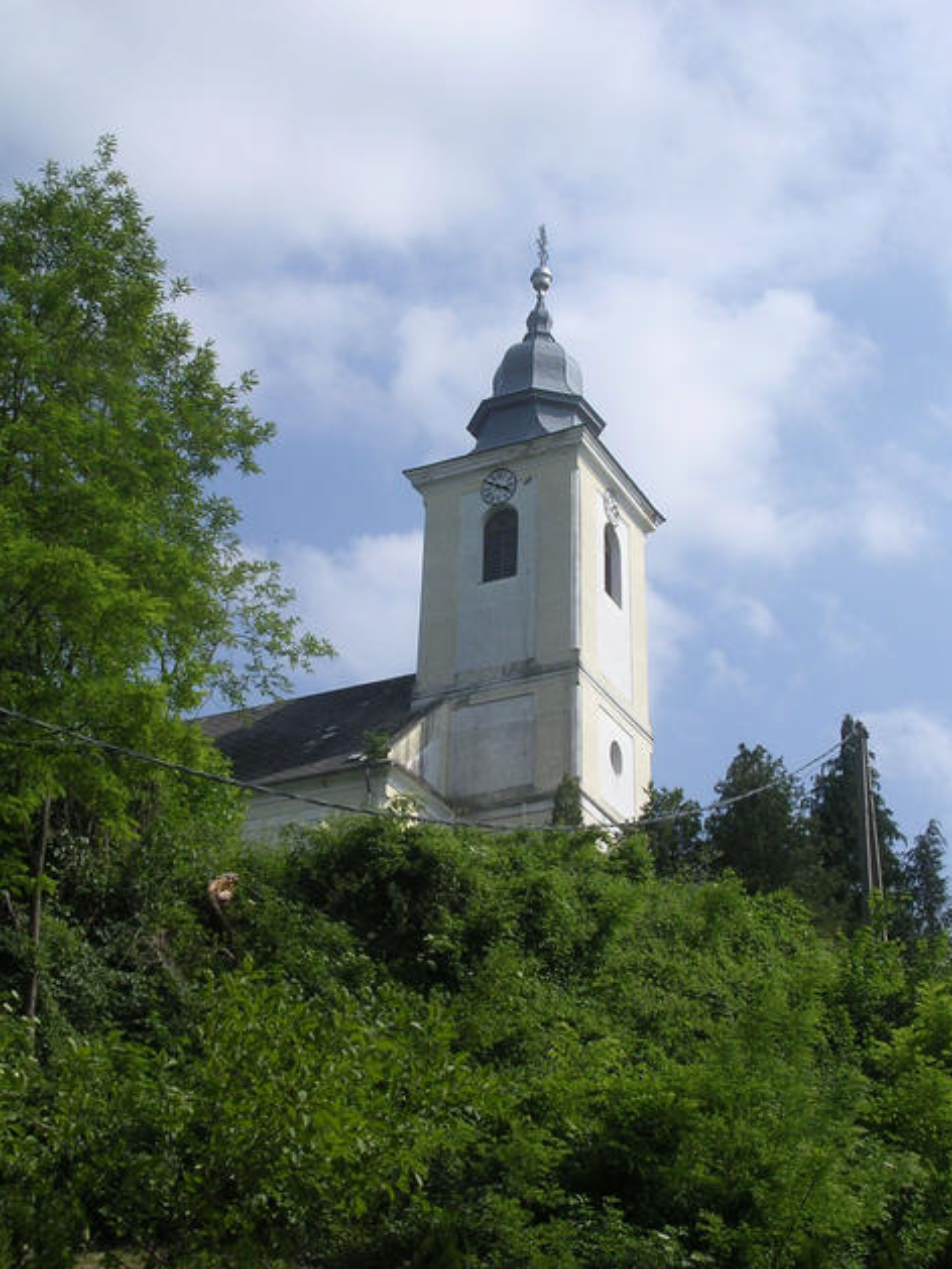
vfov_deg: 33.8
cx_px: 478
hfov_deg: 25.7
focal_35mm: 57
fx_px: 2089
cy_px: 642
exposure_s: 1/298
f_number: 6.6
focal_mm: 8.5
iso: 100
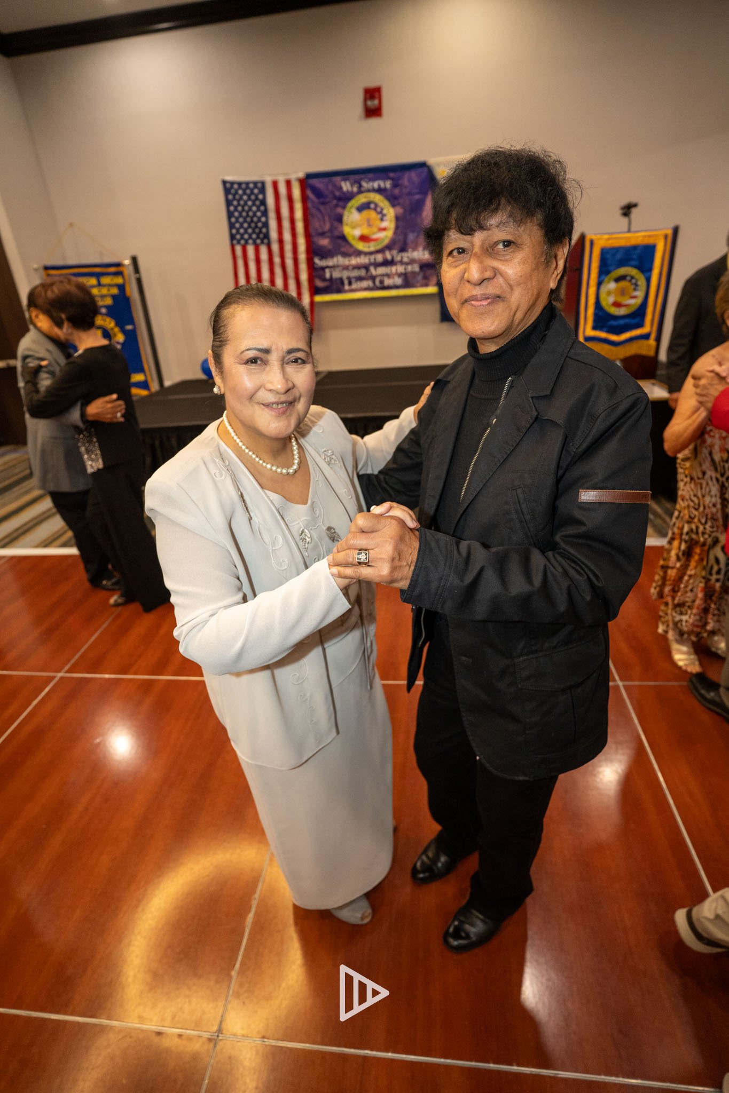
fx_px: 516
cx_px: 364
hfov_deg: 70.4
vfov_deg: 93.3
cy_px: 546
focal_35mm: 17
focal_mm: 17
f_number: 3.2
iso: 1600
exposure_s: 1/125
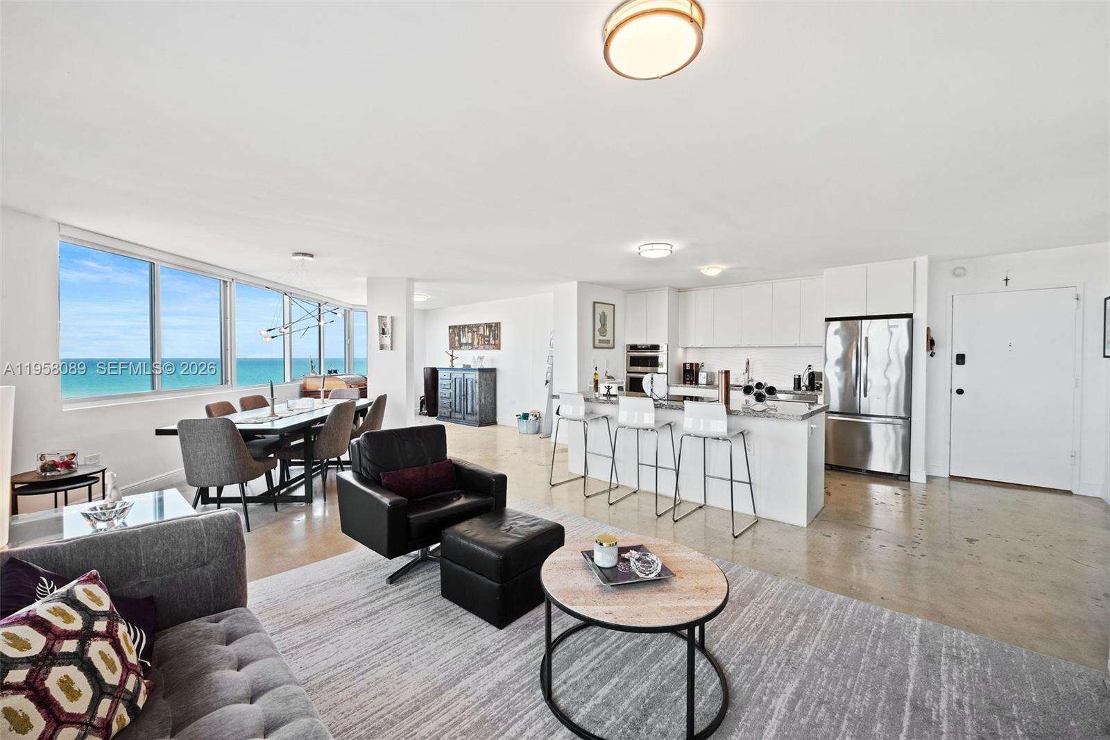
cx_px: 555
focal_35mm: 14
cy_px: 370
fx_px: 432
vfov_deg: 81.2
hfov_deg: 104.2
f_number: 8
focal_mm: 14
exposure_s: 1/13
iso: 400
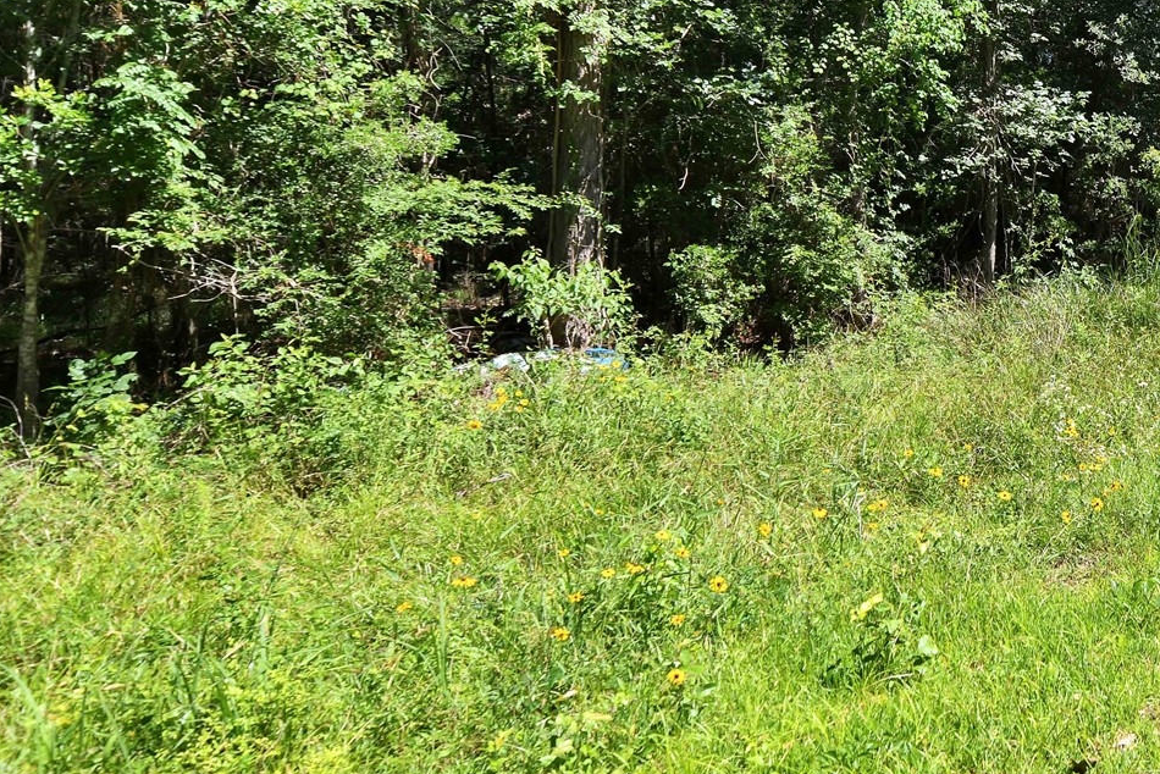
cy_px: 197
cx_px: 1070
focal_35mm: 32
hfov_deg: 51.1
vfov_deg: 40.0
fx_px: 1031
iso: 100
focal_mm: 14
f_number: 8
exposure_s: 1/125
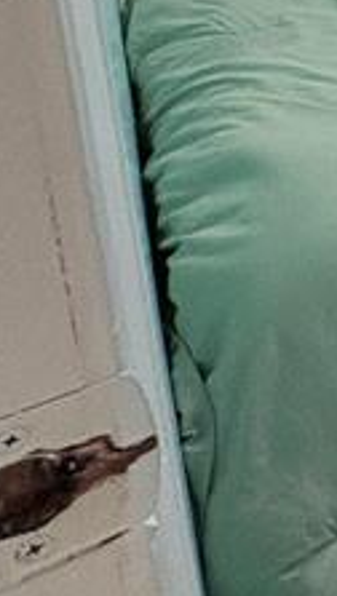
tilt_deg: -9.7
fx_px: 1108
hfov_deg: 8.5
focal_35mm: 70
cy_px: -275
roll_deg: -0.9
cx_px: 1305
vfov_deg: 24.2
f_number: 2.2
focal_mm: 2.22
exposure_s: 1/60
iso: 200
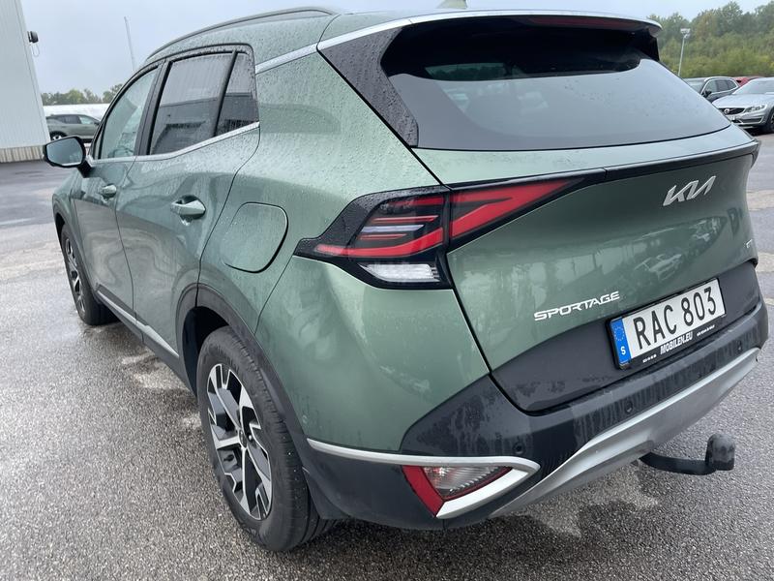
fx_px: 581
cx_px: 387
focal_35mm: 26
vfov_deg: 53.1
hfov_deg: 67.3
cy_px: 290
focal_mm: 4.2
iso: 64
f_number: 1.6
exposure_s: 1/121
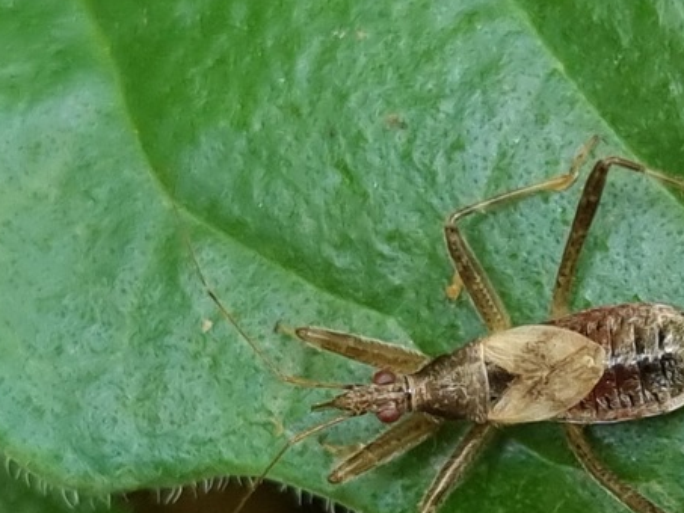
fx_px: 968
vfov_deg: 29.1
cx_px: 576
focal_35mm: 49
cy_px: 397
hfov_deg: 37.1
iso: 320
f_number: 1.8
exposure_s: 1/50
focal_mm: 5.4
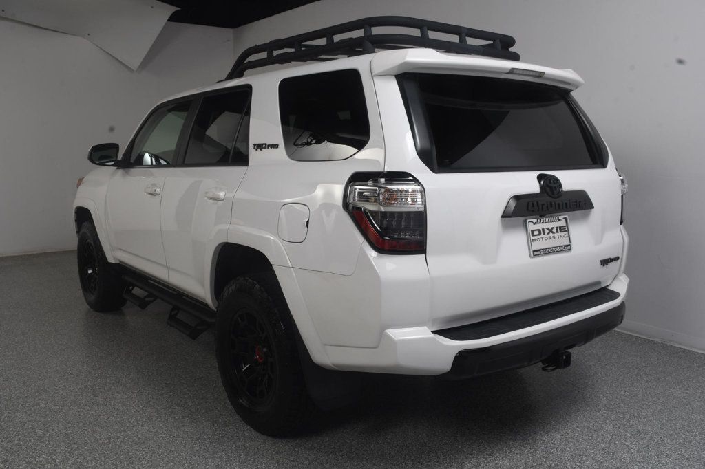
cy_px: 234
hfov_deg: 57.2
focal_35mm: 33
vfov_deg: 39.9
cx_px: 352
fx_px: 646
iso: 100
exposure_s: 1/160
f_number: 13
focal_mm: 22
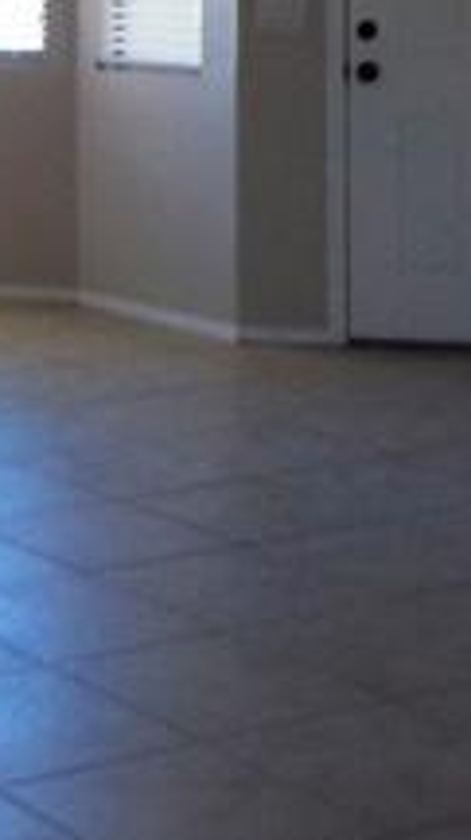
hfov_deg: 11.4
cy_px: -35
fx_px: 2160
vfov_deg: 21.1
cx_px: -424
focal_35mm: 97
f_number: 3.3
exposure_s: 1/50
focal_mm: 4.1
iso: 125
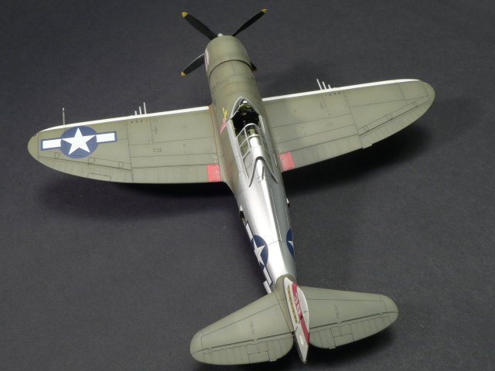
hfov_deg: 51.4
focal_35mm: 36
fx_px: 515
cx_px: 248
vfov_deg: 39.7
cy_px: 186
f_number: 6.3
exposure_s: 1/6
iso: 80
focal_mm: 6
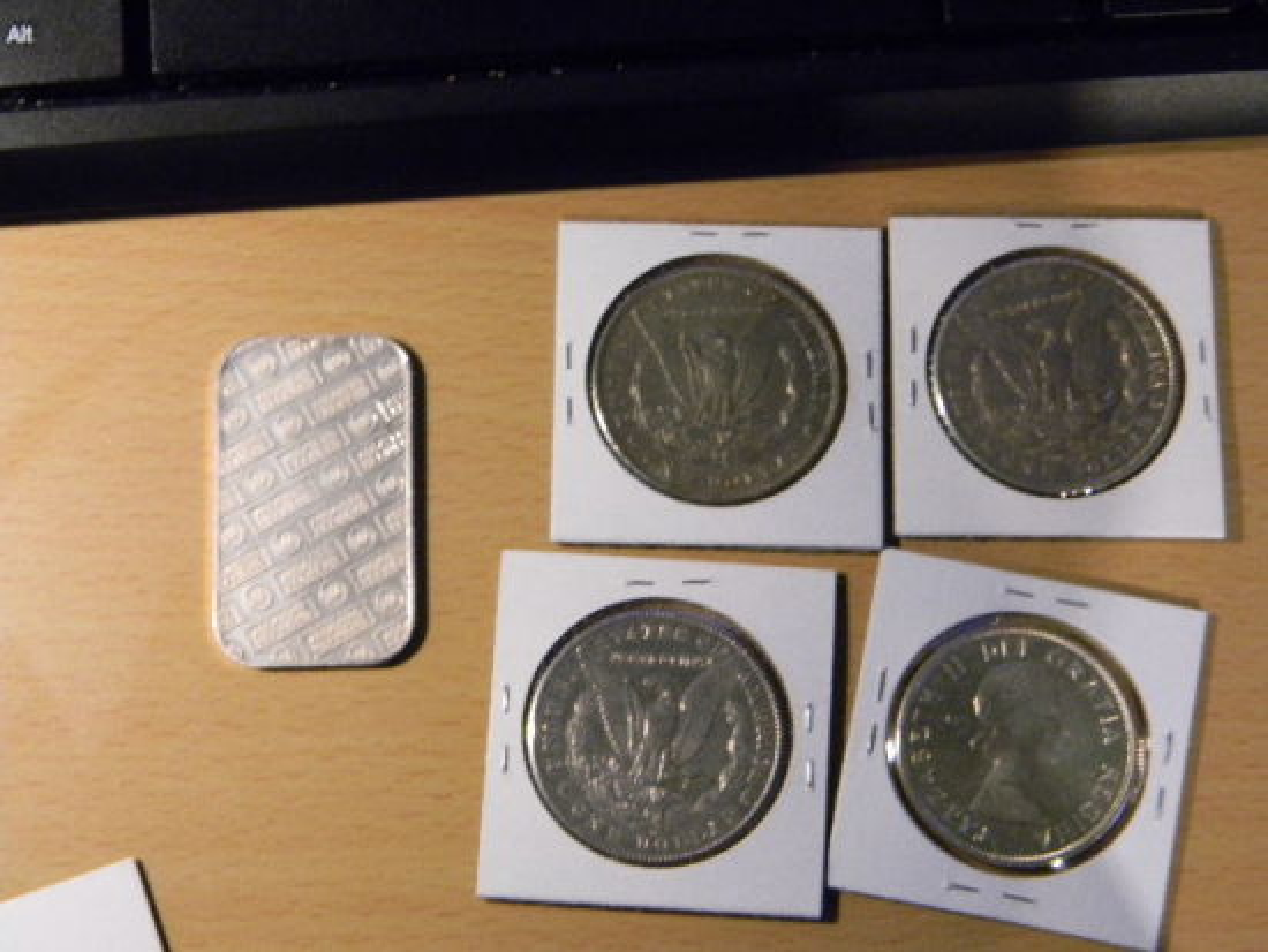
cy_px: 476
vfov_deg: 21.9
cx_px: 634
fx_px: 2455
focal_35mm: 67
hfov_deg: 29.0
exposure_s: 1/27.5
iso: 400
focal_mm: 12.2
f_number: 4.3
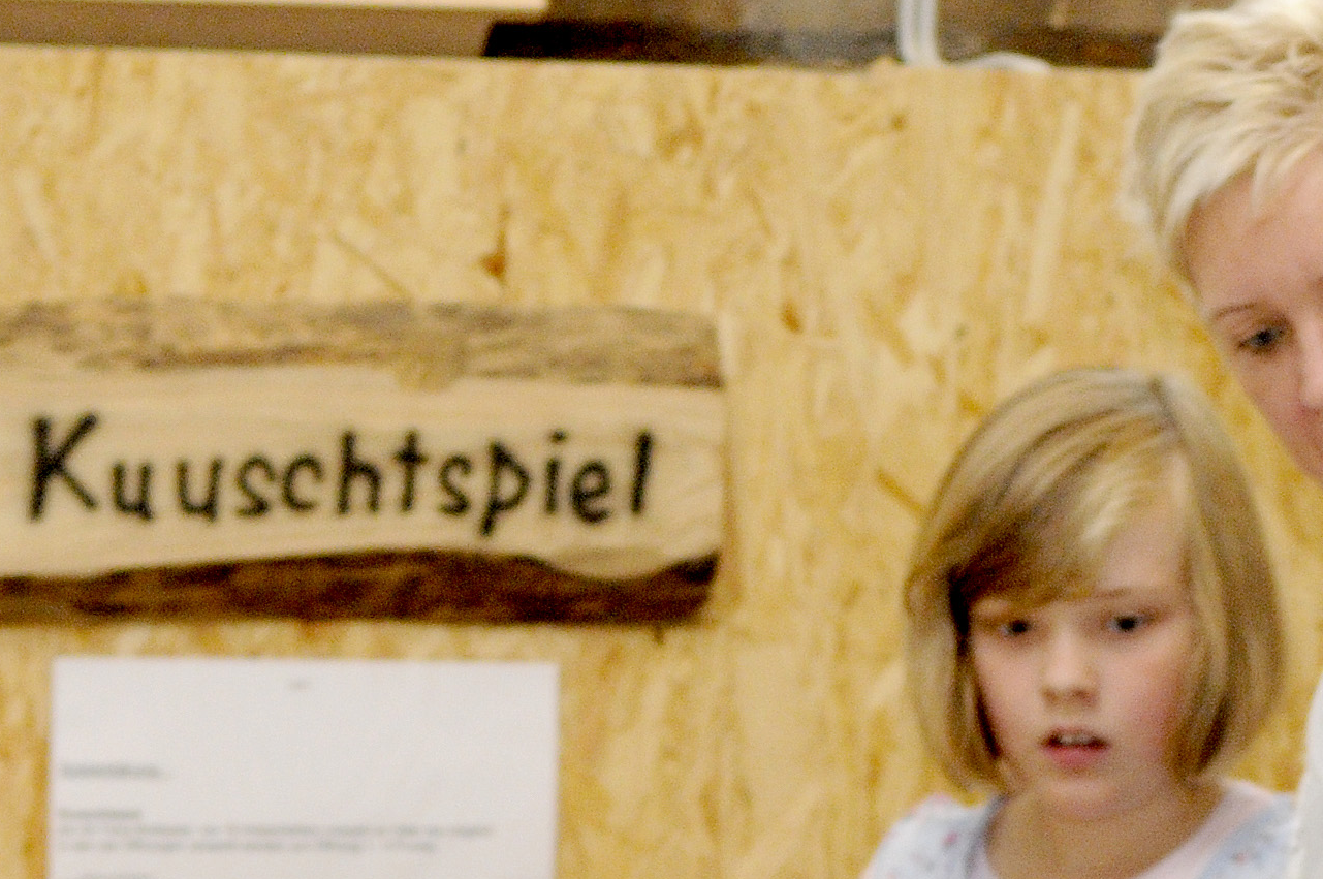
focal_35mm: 251
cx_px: 968
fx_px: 9214
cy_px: 776
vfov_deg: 5.5
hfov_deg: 8.2
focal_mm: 50
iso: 800
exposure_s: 1/80
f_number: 3.2
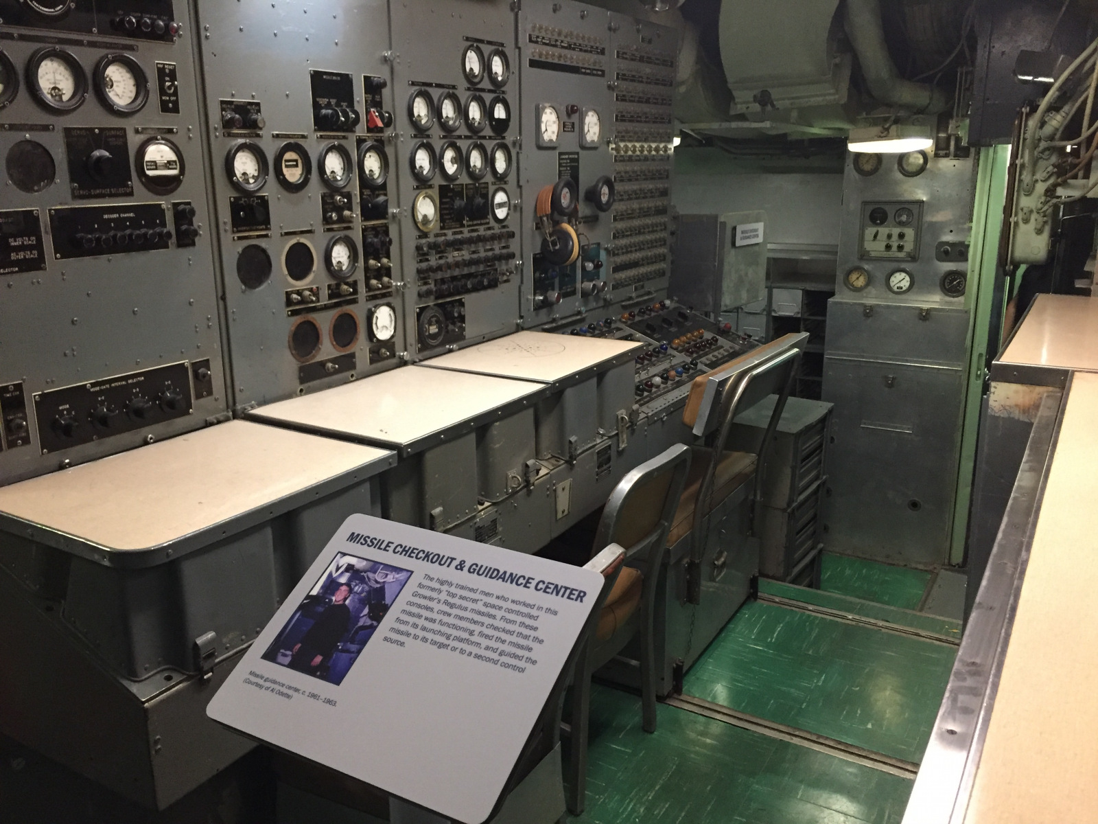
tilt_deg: -14.8
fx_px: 920
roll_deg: -0.4
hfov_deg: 61.7
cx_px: 549
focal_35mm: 29
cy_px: 412
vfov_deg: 48.2
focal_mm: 4.15
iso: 250
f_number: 2.2
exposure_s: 1/30
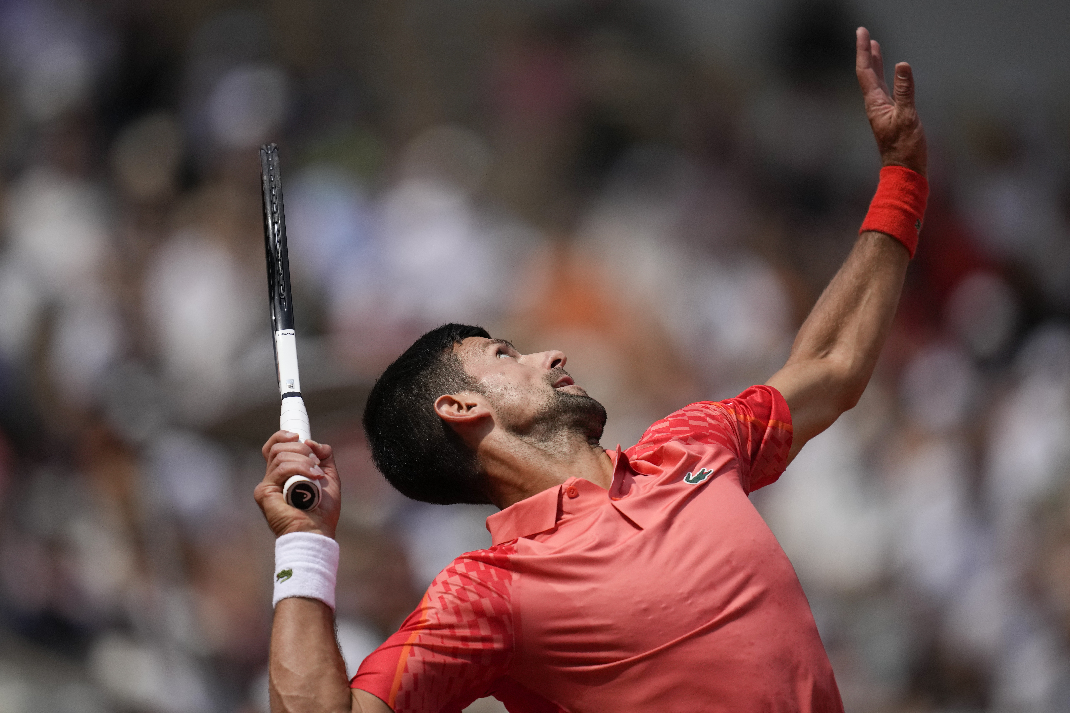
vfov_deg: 3.4
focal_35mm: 400
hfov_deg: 5.2
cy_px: 356
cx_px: 535
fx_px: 11888
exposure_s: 1/32000
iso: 1250
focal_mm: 400
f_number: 2.8
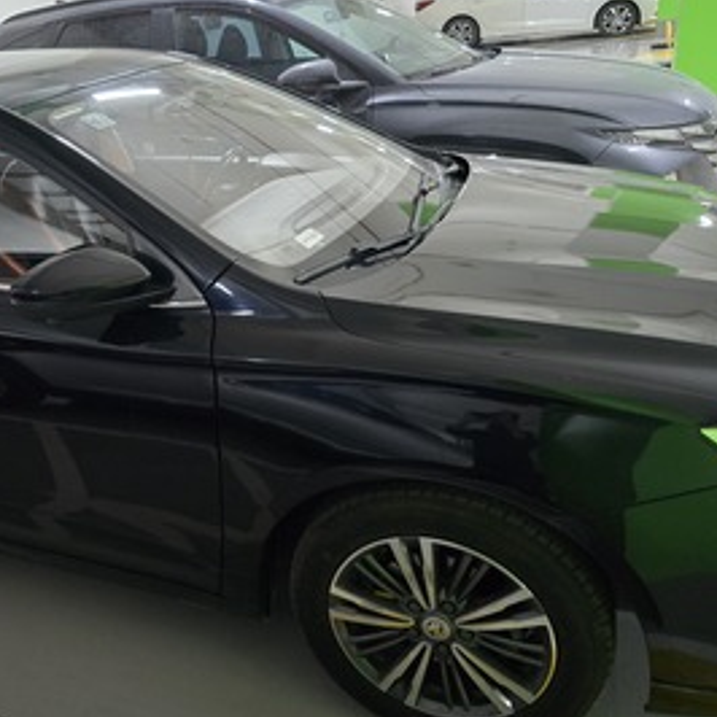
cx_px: 152
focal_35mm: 35
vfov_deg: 47.2
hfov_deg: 45.1
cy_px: 341
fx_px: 820
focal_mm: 6.3
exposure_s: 1/40
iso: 1600
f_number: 1.7
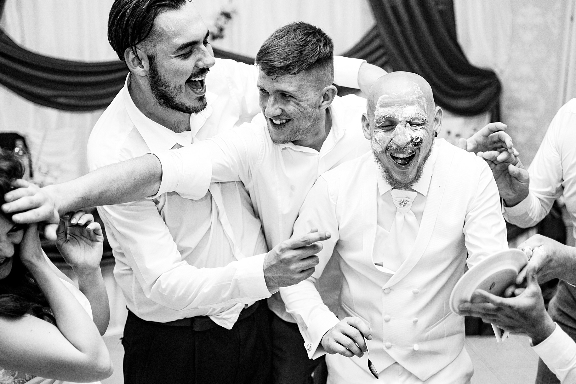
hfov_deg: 40.3
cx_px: 312
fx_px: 784
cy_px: 255
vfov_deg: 27.4
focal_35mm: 49
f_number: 1.8
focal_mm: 35
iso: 1250
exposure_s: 1/250
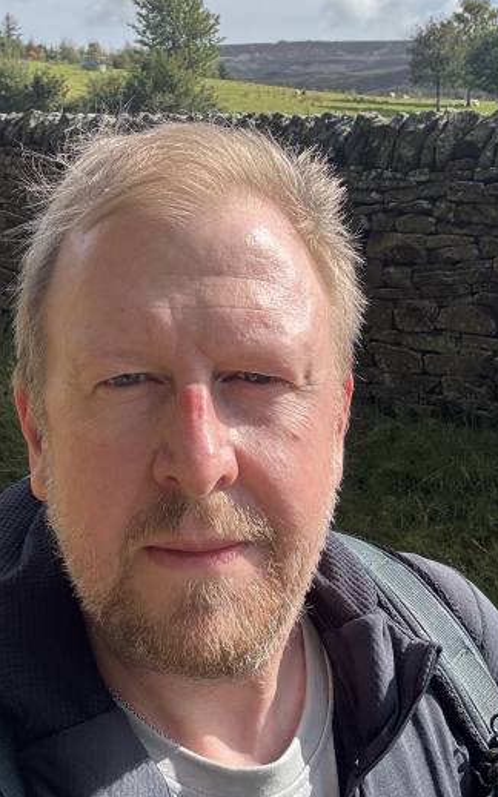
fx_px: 1065
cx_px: 189
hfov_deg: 26.2
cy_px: 332
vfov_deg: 40.9
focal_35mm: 49
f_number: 1.9
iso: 25
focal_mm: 2.69
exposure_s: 1/818
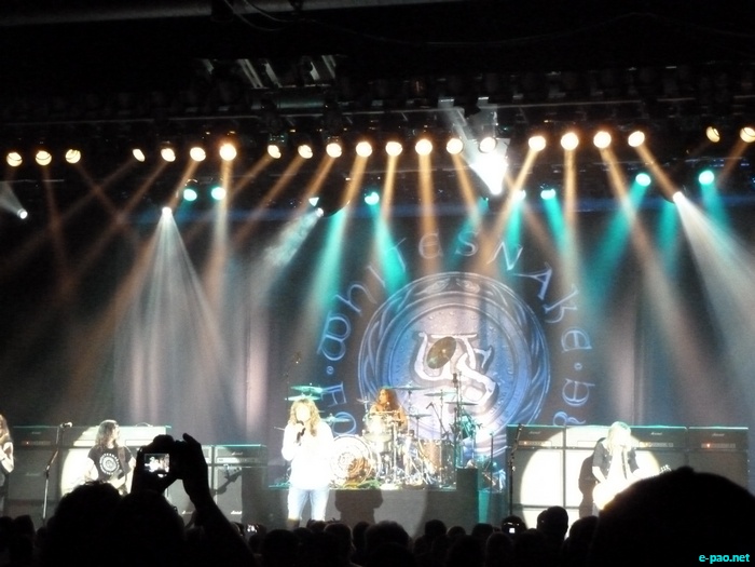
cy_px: 284
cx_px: 378
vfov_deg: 18.0
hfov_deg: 23.8
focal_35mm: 82
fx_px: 1788
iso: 1600
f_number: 4.8
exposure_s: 1/15
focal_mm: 14.8
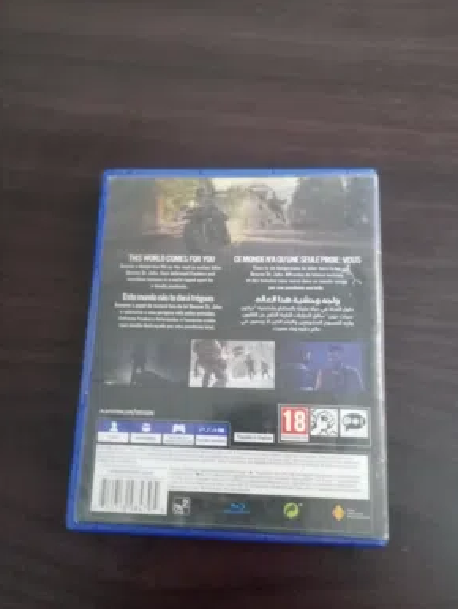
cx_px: 227
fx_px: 493
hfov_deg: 49.8
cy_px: 313
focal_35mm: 28
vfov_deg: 63.4
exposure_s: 1/12.5
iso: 4518
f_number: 4
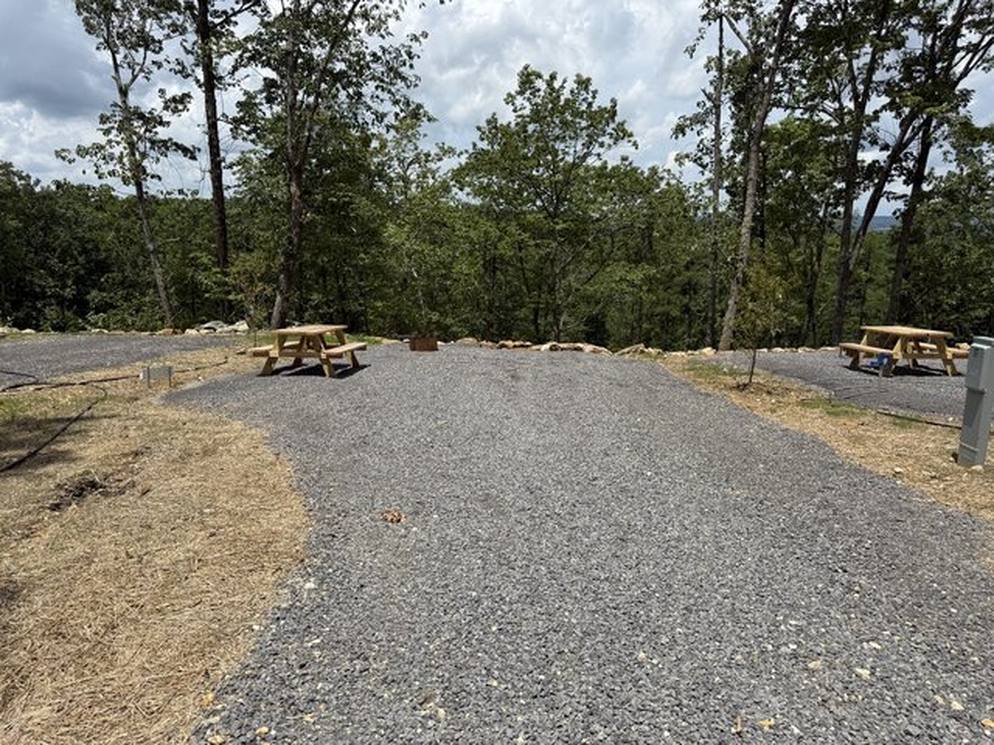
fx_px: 689
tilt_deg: -11.5
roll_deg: +0.1
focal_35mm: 24
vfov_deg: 56.8
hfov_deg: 71.6
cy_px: 372
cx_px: 497
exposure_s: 1/6711
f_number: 1.78
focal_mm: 6.76
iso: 80
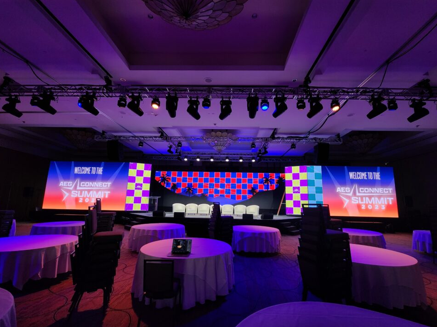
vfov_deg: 85.5
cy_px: 175
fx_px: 177
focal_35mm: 14
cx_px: 224
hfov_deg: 102.0
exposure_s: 1/60
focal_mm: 2.2
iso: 80
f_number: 2.2
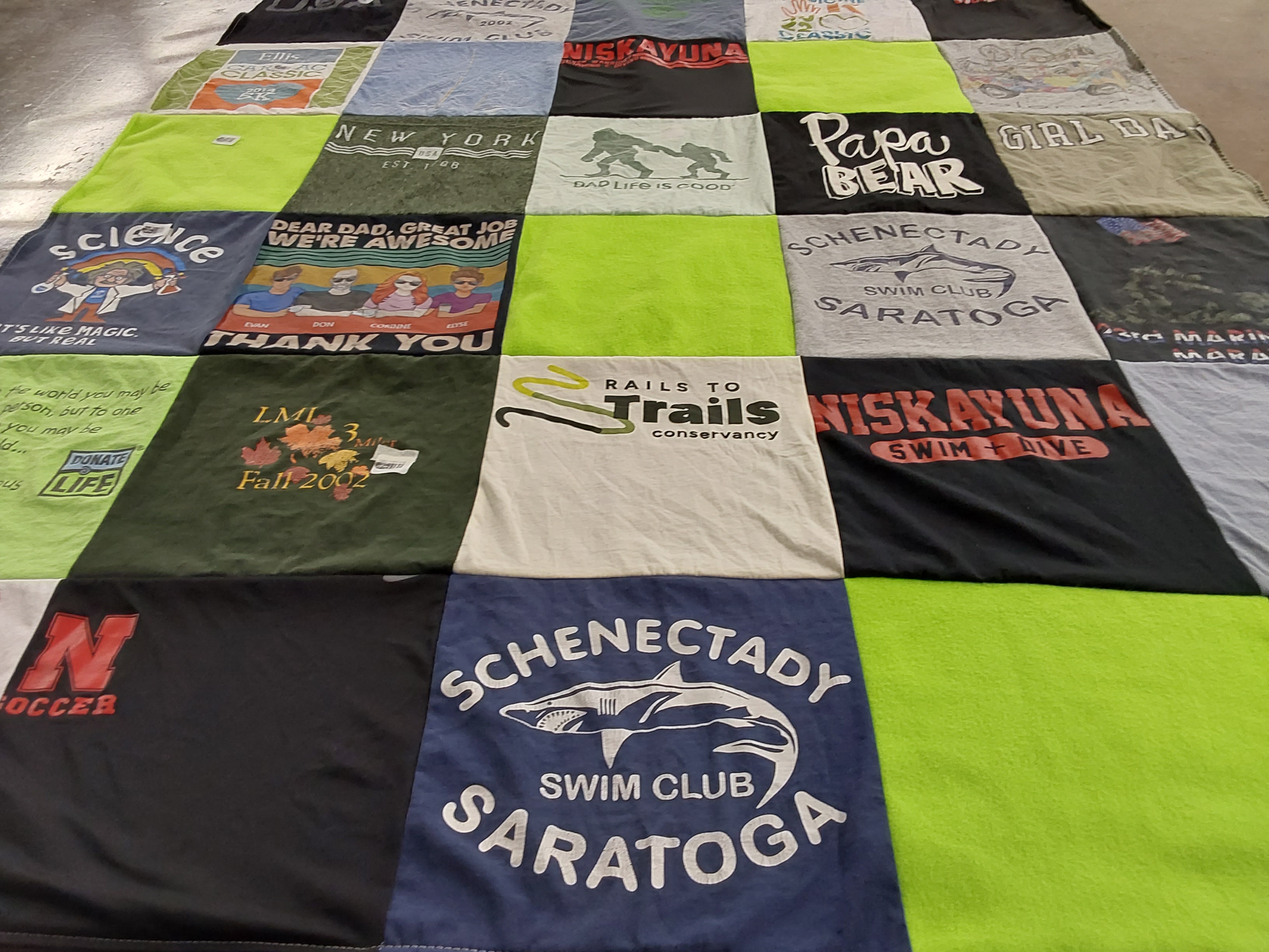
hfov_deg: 63.4
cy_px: 476
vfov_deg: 49.7
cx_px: 634
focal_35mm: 28
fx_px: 1026
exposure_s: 1/50
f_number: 1.9
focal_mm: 2.91
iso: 80
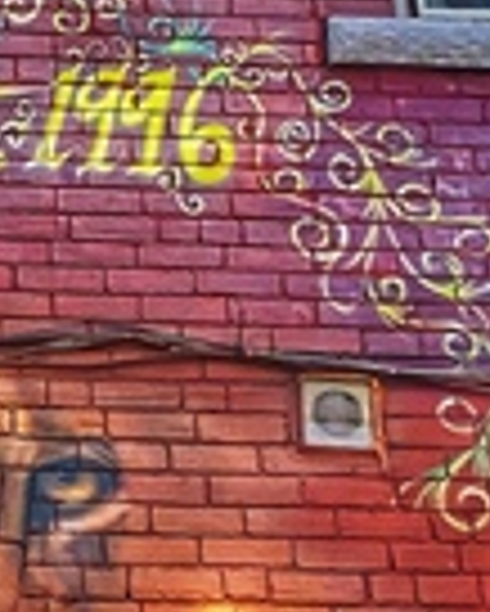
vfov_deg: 17.1
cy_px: 189
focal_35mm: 112
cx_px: -31
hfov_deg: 13.5
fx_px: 2028
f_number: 1.8
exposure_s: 1/30
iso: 640
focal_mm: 4.25
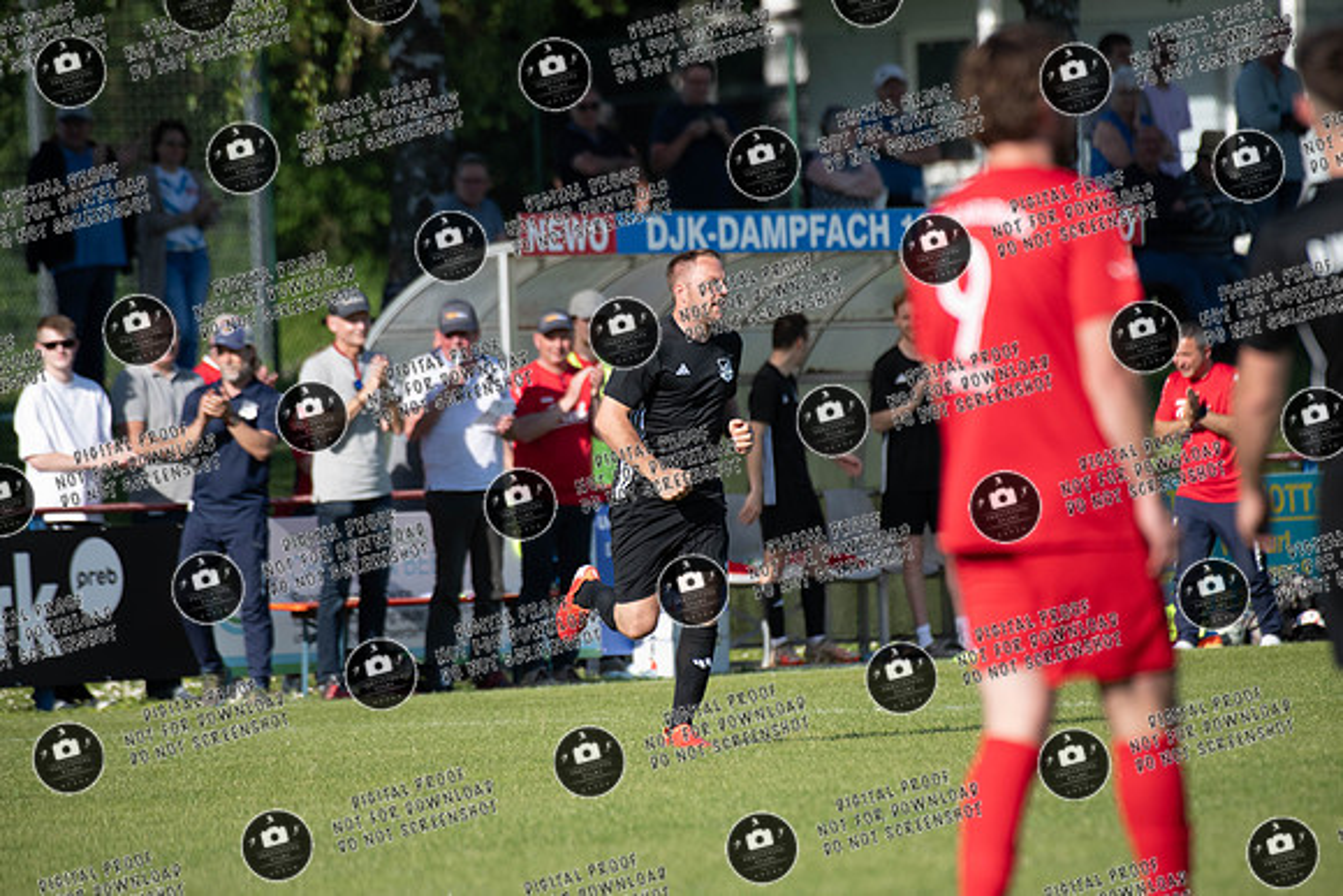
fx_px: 16418
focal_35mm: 440
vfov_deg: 3.1
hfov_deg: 4.7
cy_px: 448
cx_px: 672
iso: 560
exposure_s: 1/1600
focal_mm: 440
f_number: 5.6
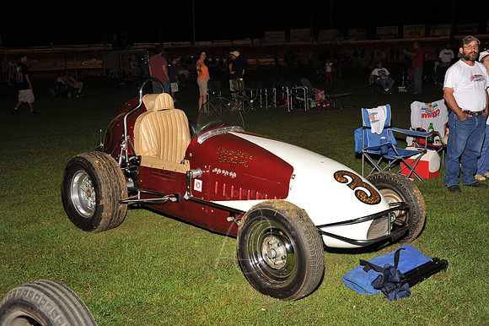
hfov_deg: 43.6
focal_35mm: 45
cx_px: 244
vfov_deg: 29.8
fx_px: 611
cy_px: 163
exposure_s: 1/250
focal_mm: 45
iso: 500
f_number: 6.3
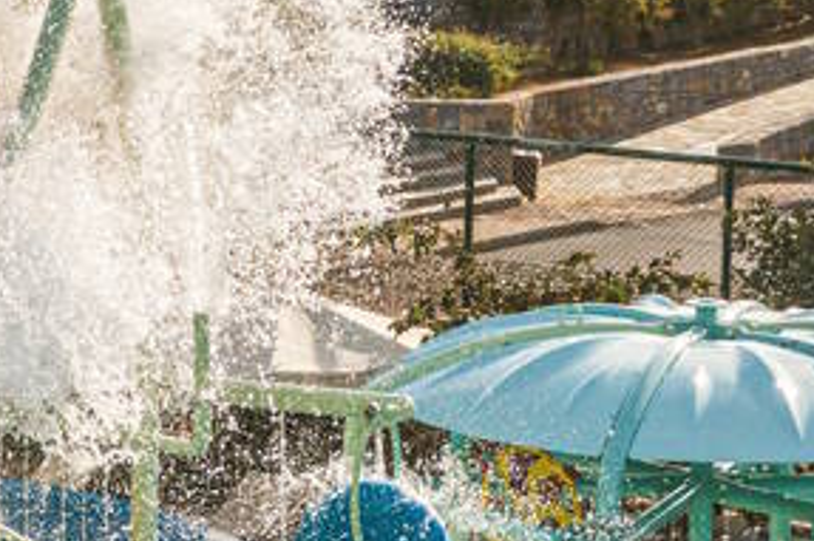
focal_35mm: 174
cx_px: -278
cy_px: 89
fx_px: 3932
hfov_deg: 11.5
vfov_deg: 7.9
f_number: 3.8
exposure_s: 1/1000
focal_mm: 8.6
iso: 100
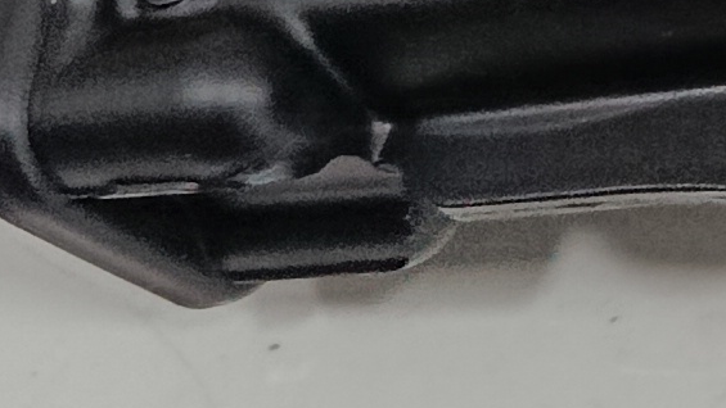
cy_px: -516
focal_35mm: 185
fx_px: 3562
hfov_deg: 9.6
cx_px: 2003
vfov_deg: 6.3
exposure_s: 1/100
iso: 1050
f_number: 1.7
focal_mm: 5.24
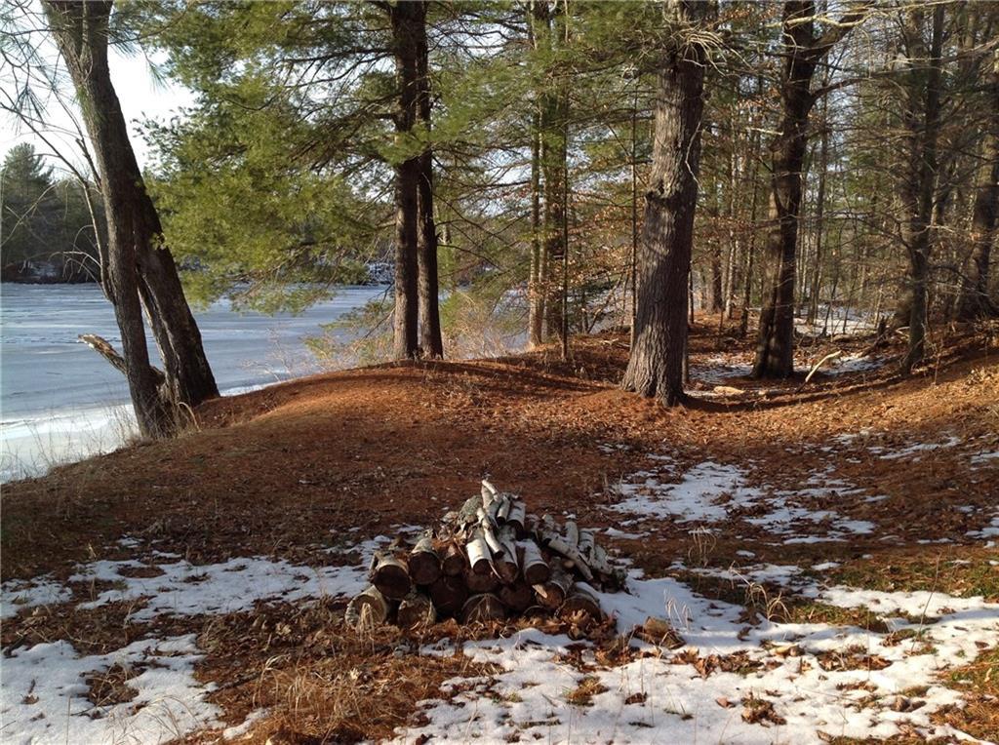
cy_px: 372
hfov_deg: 52.7
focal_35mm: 35
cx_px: 500
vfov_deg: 40.6
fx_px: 1008
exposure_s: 1/420
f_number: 2.4
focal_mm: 4.28
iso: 50
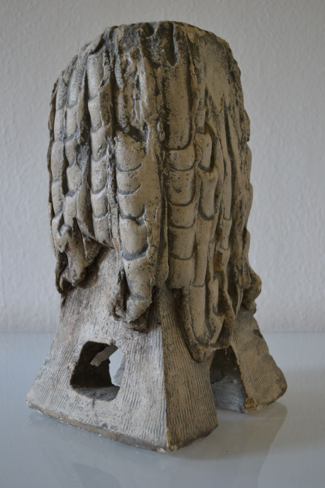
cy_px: 244
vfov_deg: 46.4
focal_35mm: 42
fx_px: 569
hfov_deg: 31.9
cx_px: 162
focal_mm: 28
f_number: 4.5
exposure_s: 1/15
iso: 400
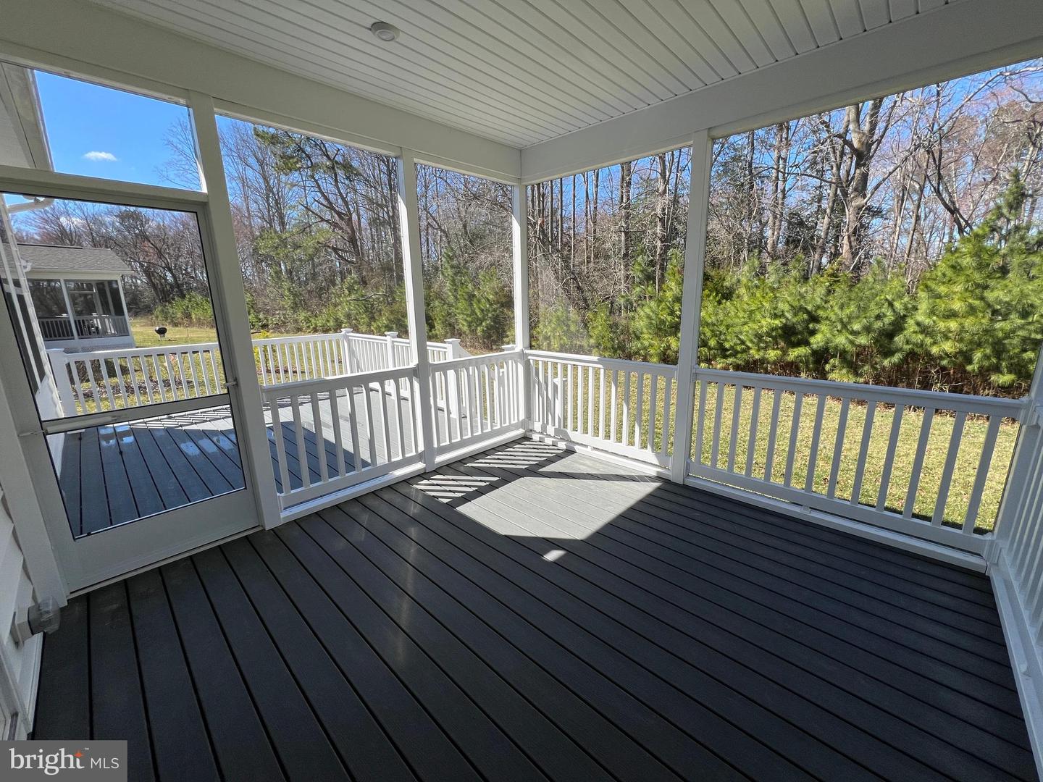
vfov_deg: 89.9
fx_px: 392
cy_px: 391
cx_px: 522
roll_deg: +0.2
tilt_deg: -12.7
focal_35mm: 13
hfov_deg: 106.2
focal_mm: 1.57
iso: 32
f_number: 1.8
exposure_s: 1/786
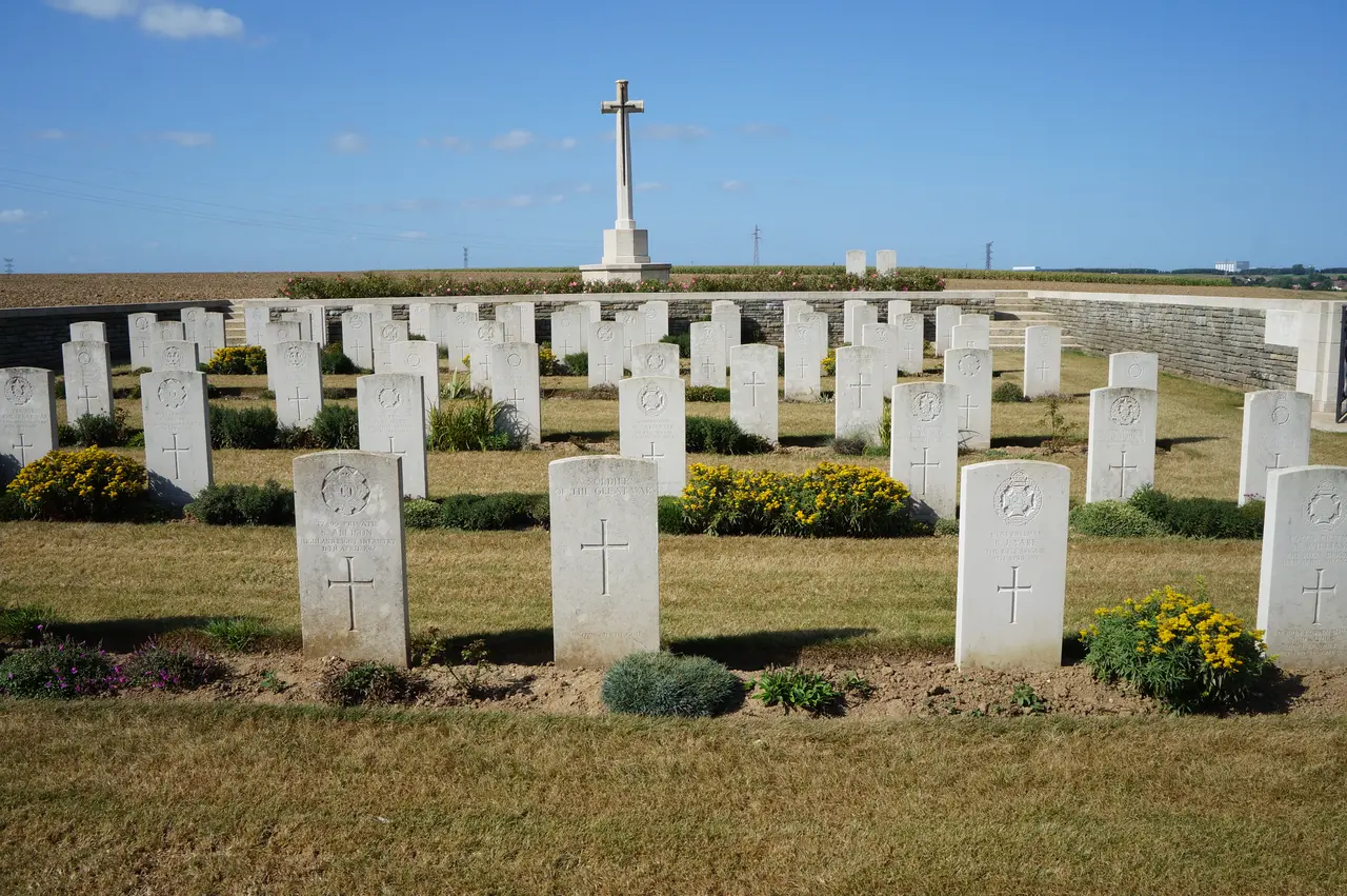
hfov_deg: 62.0
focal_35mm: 30
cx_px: 674
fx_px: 1121
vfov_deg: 43.5
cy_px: 448
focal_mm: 20
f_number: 13
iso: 200
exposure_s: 1/320
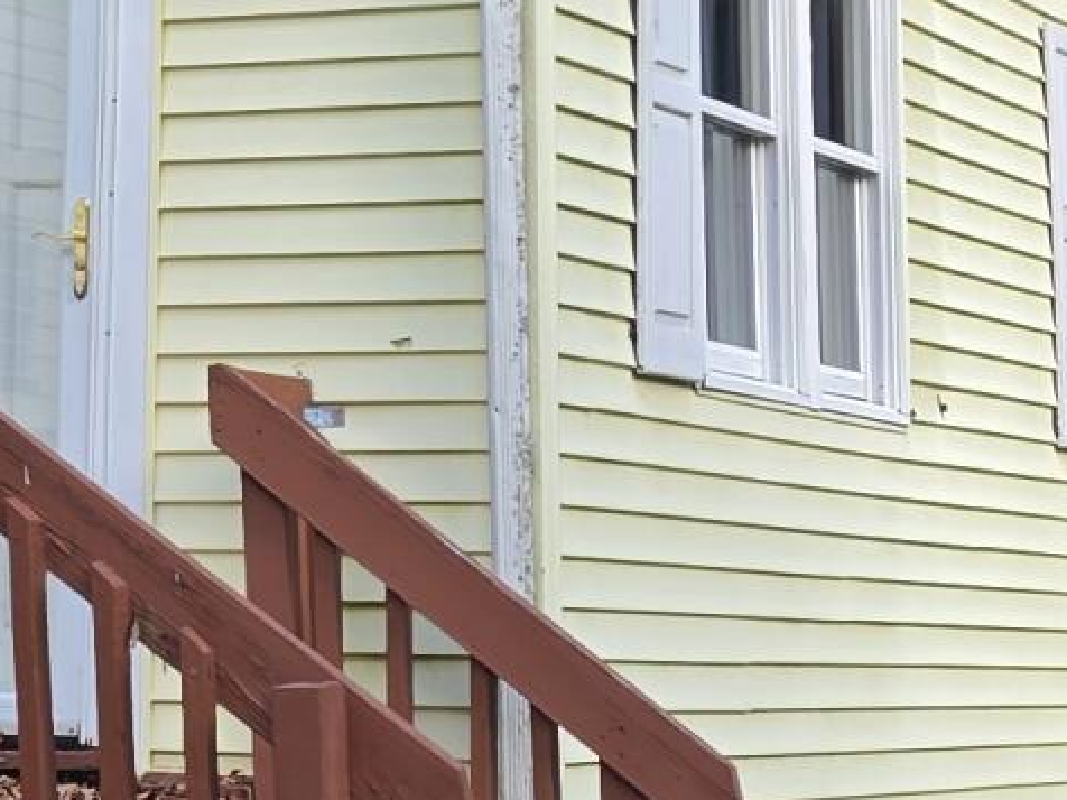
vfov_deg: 10.1
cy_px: -186
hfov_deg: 13.5
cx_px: 94
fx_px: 4469
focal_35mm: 145
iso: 32
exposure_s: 1/359
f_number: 1.7
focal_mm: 6.25
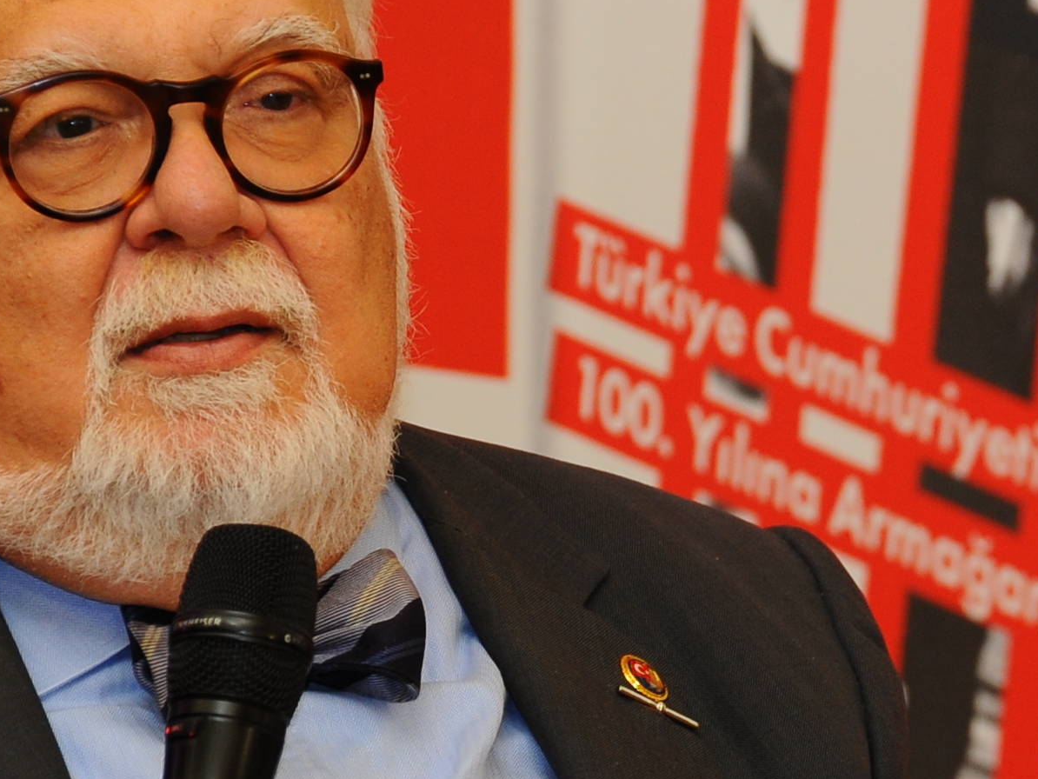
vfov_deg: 2.2
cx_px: 813
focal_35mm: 685
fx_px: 20545
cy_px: 518
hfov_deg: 2.9
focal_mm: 200
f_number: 5.3
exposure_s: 1/60
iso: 640
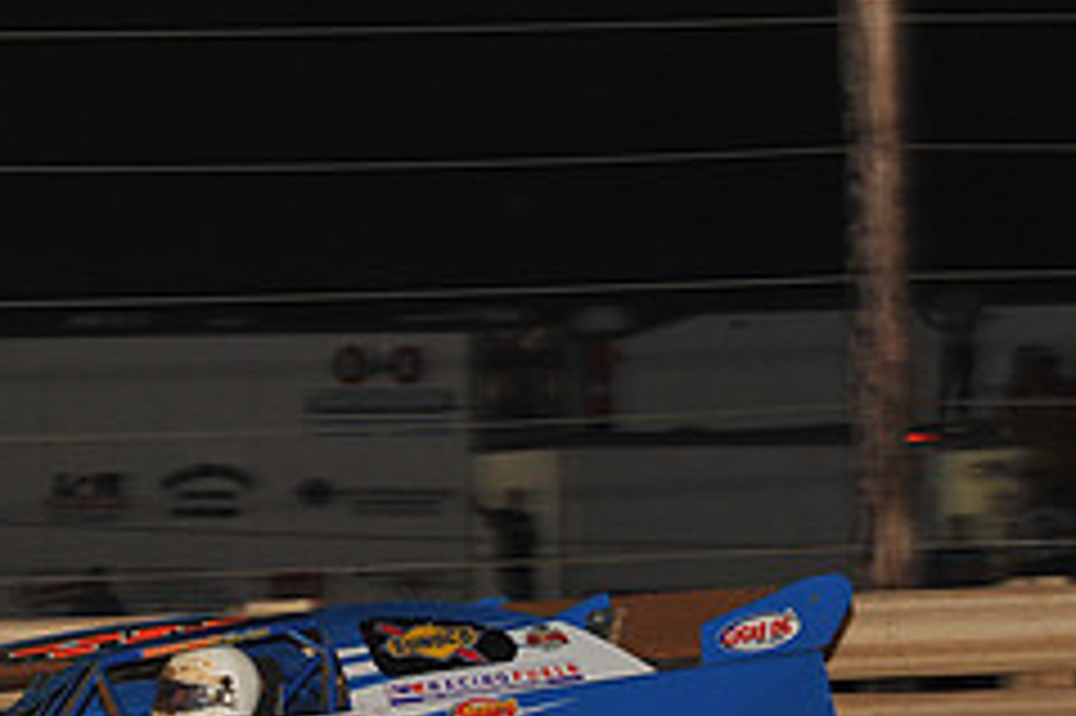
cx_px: -54
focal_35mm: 327
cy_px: 806
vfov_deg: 4.2
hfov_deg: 6.3
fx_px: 9767
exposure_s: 1/320
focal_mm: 135
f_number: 7.1
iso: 1000
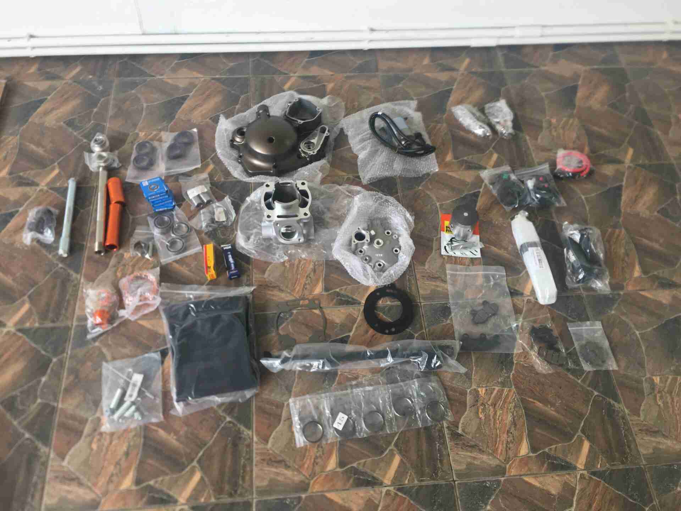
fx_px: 571
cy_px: 256
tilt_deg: -55.2
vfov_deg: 48.2
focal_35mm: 29
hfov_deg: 61.7
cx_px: 340
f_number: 2.2
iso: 40
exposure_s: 1/100
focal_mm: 4.15
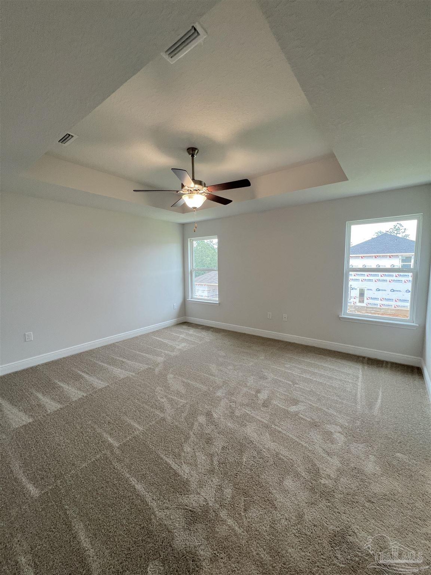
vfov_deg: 106.2
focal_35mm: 13
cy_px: 288
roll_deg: +0.6
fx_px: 216
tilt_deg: -5.7
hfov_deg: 89.9
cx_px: 216
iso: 125
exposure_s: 1/120
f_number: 1.8
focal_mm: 1.57
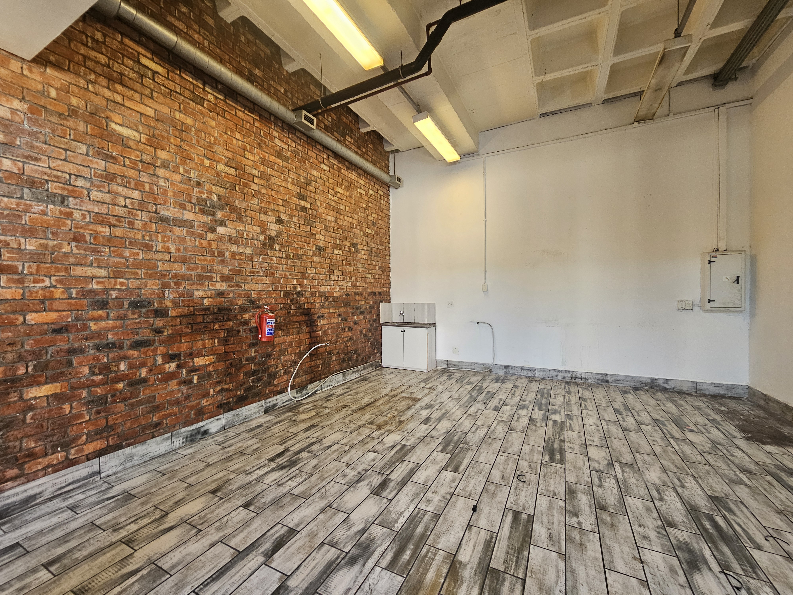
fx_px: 298
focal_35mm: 13
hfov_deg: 106.2
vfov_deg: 89.9
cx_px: 396
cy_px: 298
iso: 250
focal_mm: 2.2
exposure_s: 1/50
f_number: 2.2
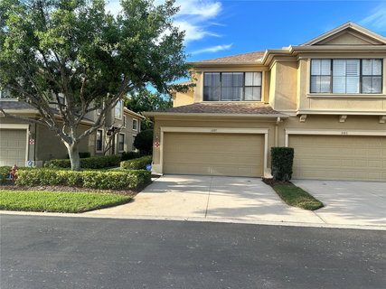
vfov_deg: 56.8
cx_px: 193
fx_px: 268
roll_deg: -0.2
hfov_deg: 71.6
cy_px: 144
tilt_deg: +3.7
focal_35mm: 24
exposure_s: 1/1473
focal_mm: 6.86
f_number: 1.78
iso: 80
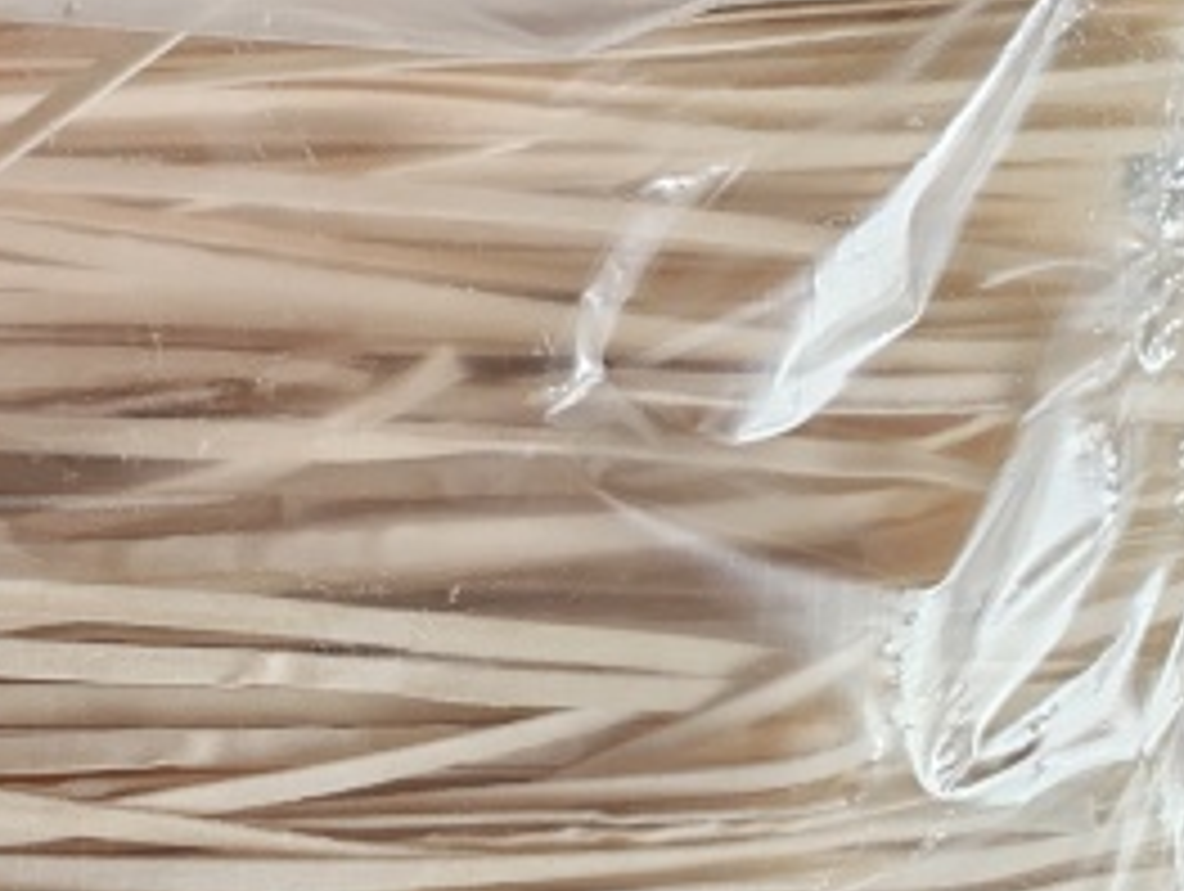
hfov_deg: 21.7
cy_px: 225
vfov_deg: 17.9
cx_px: -311
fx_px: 2809
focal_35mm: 82
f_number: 1.9
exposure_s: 1/100
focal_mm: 6.12
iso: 1000
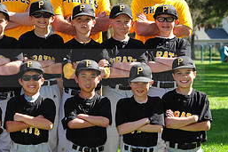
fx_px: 1316
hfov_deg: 9.9
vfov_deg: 6.6
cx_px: 33
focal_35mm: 208
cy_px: 60
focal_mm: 92
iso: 200
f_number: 7.1
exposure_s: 1/250
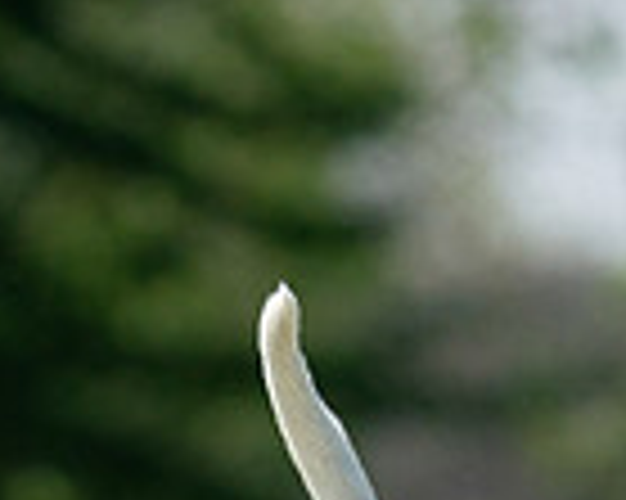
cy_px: 854
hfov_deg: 1.3
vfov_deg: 1.0
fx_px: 27512
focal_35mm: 1486
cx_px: 171
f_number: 6.3
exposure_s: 1/4000
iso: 800
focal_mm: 379
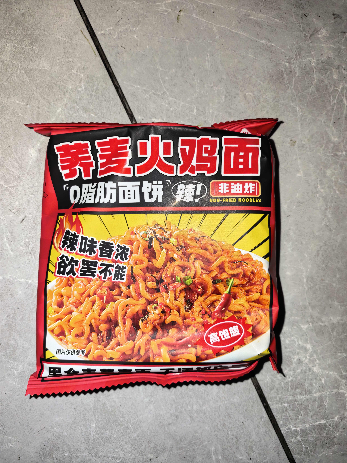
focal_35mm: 24
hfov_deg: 56.8
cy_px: 232
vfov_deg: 71.6
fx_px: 321
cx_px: 174
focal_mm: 6.98
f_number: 2
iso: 160
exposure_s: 1/50
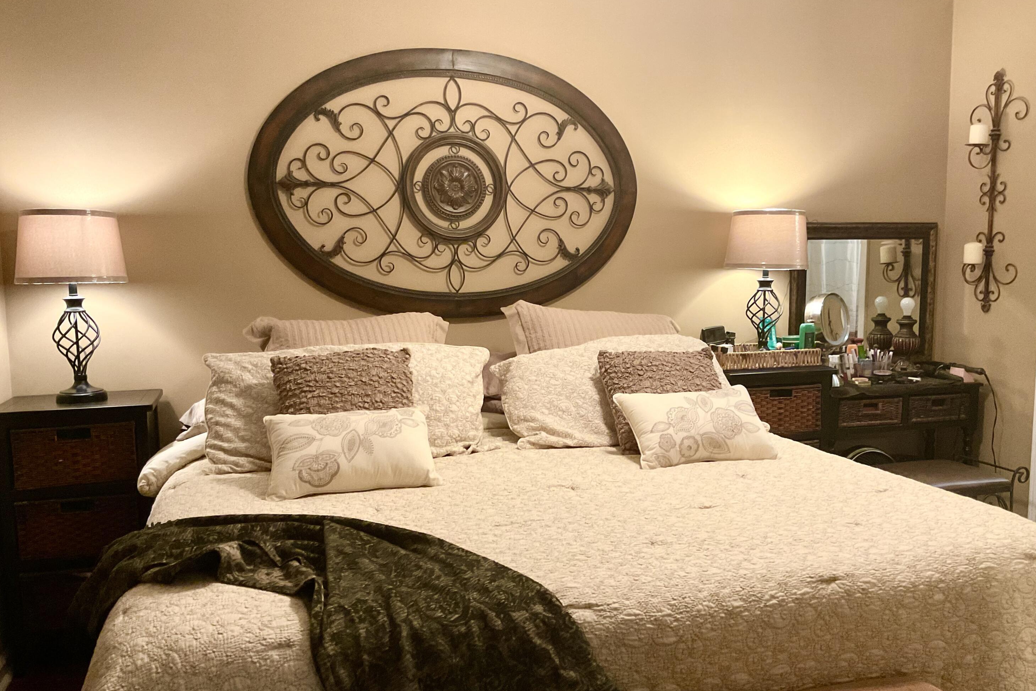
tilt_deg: -6.0
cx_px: 521
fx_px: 892
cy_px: 368
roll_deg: +0.0
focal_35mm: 31
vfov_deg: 42.3
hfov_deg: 60.3
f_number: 1.8
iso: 200
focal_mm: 3
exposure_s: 1/60
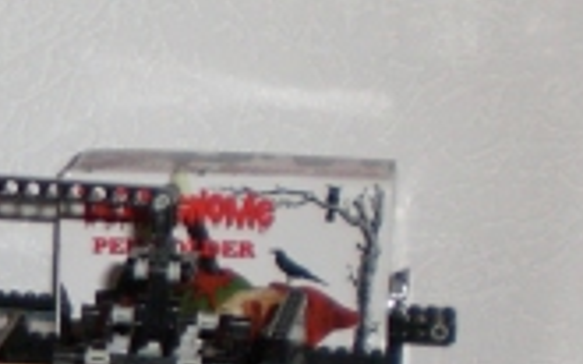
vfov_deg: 8.2
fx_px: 2478
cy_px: 555
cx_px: -314
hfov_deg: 12.7
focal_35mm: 156
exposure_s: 1/60
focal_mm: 6.3
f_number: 3.1
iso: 200
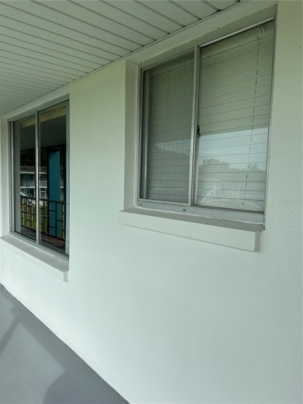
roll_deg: -2.5
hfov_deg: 56.8
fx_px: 280
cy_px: 202
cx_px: 152
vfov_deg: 71.6
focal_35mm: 24
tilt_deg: -3.7
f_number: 1.78
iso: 80
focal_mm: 6.86
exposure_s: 1/1357
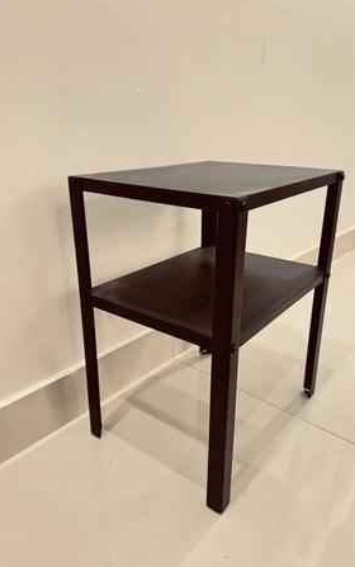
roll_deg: -0.7
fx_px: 402
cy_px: 284
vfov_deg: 70.4
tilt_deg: -21.1
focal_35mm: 26
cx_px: 184
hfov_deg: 47.7
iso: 800
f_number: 1.78
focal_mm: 6.76
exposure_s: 1/60
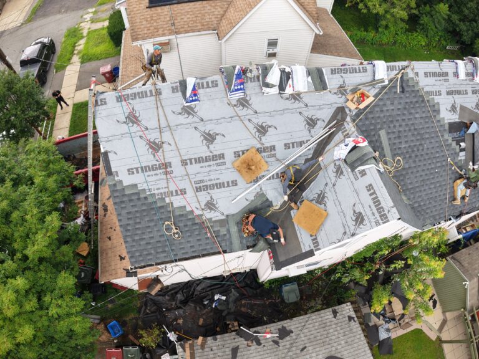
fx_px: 332
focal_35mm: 24
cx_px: 240
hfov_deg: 71.6
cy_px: 180
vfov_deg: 56.8
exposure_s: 1/400
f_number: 1.8
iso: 150
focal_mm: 6.48
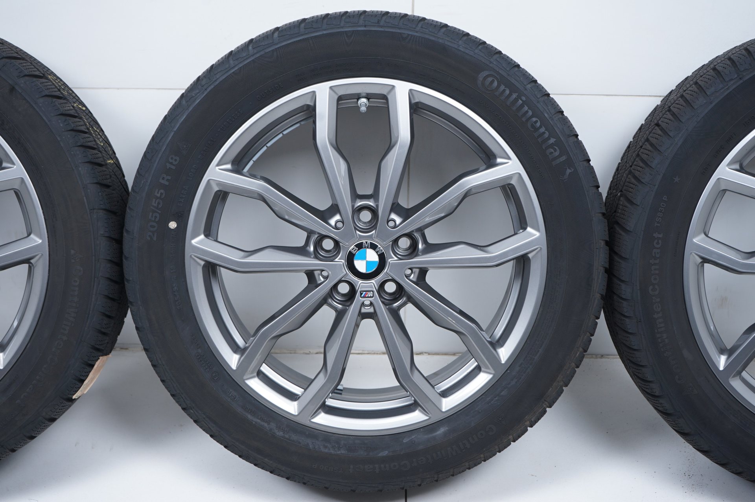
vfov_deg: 26.0
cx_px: 378
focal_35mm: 52
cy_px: 251
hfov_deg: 38.2
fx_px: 1090
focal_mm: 52
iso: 250
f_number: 7.1
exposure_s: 1/125
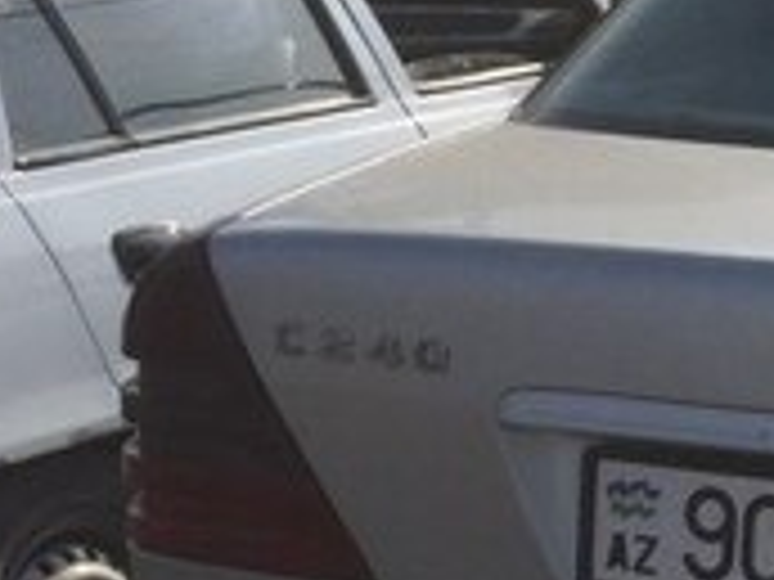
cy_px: 560
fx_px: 2482
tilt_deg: -17.9
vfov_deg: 13.2
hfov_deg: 15.7
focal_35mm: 111
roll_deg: +2.8
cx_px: 1300
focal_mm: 4.15
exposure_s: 1/2564
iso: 32
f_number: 2.2
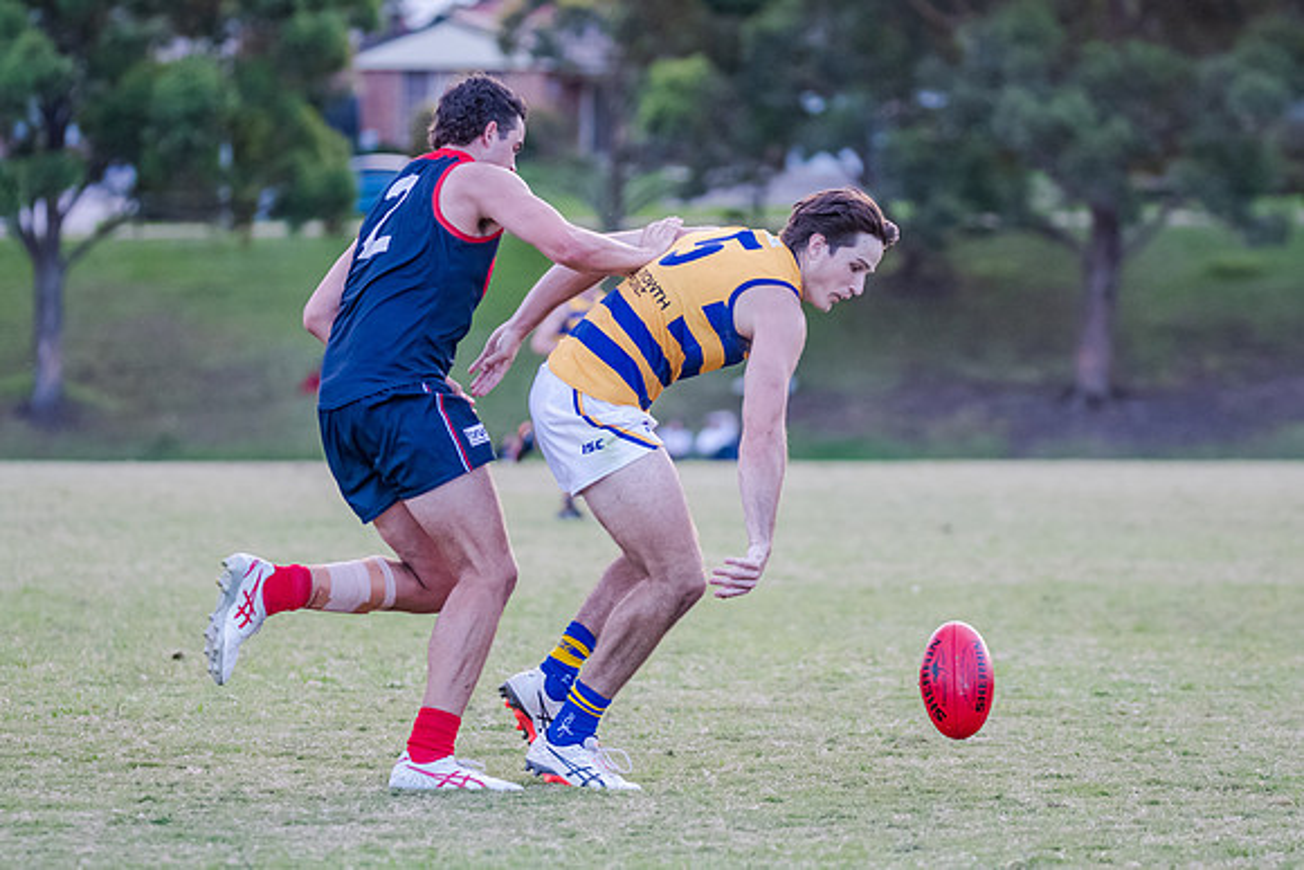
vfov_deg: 6.0
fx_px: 8272
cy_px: 399
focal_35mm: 228
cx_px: 687
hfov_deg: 9.0
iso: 1800
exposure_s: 1/1600
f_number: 2.8
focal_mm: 155
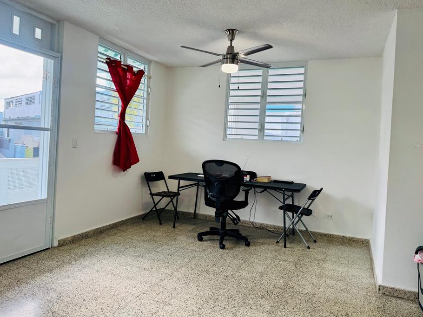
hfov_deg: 65.3
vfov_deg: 51.3
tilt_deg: -0.7
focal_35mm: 27
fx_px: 330
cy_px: 146
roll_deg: -2.8
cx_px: 199
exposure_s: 1/120
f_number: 1.78
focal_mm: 6.76
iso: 64
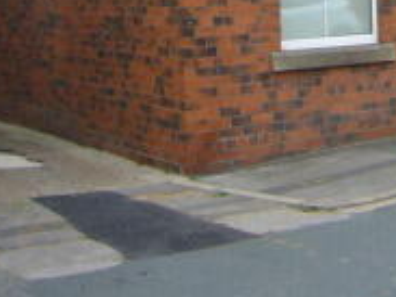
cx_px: 328
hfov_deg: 21.7
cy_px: -144
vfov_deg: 15.4
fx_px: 1017
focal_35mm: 89
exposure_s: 1/320
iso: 80
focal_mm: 4.6
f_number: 2.8
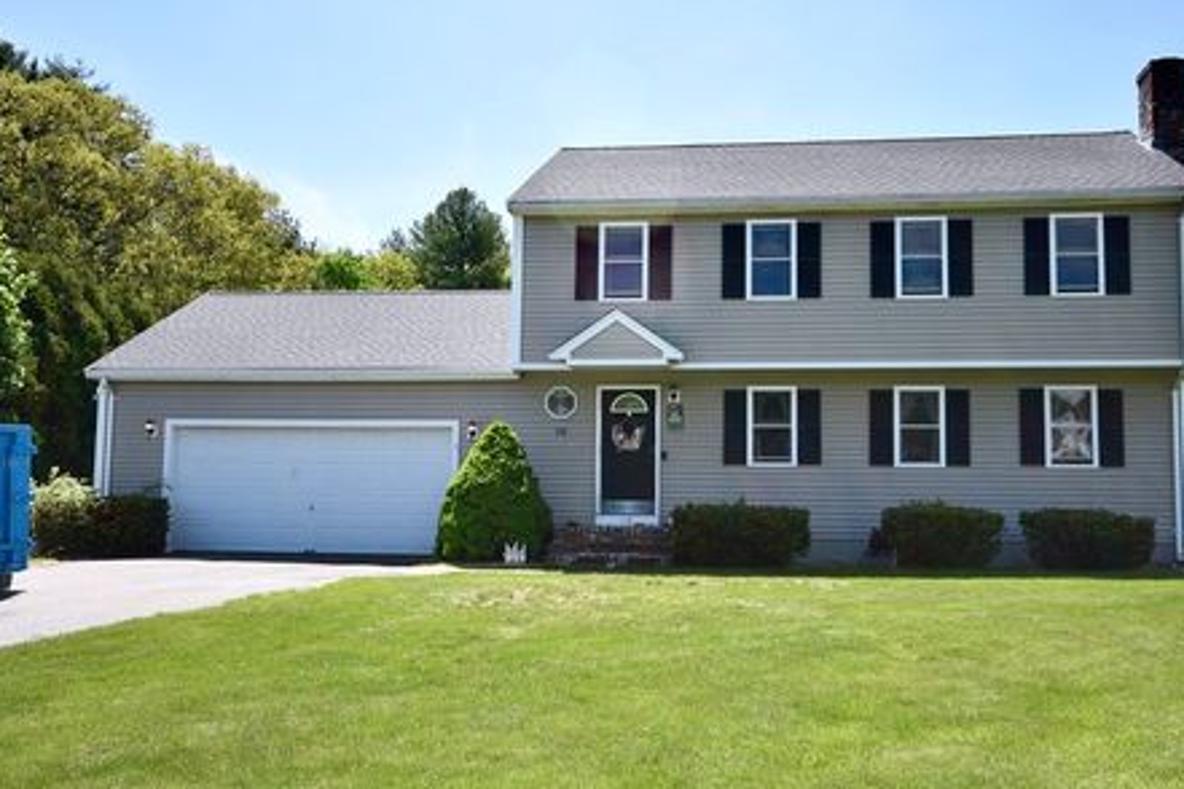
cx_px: 666
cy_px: 420
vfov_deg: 38.9
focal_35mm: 34
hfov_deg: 55.6
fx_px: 1118
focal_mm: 20
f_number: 7.1
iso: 100
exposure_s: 1/200
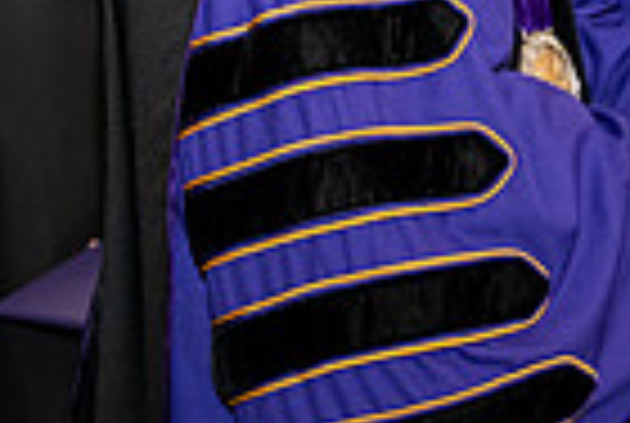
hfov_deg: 7.1
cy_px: -151
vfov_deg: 4.8
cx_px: 616
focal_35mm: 289
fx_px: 5068
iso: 2000
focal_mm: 70
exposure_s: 1/200
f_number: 5
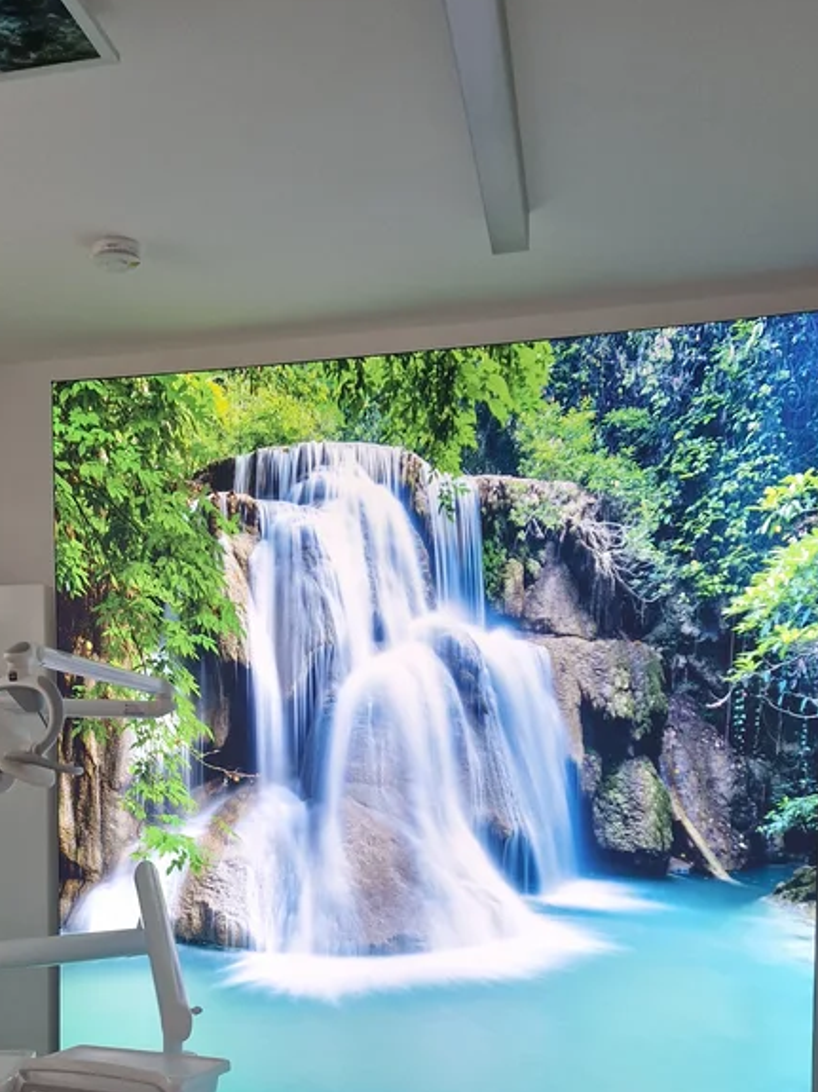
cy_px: 845
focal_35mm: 40
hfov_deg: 35.4
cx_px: 245
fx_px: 1261
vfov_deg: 44.9
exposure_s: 1/180
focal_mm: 6.4
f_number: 1.8
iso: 125
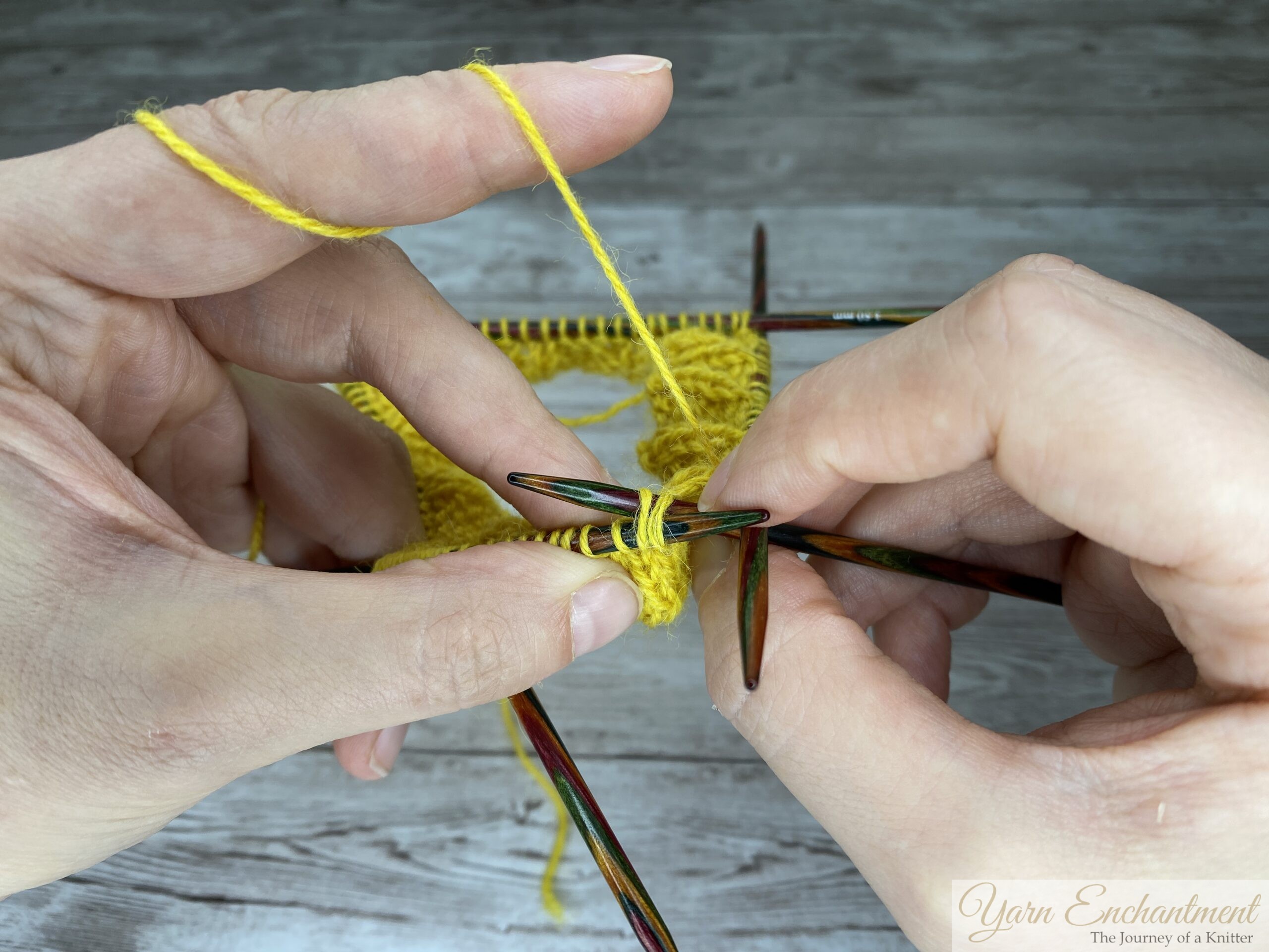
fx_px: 916
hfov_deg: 69.4
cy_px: 476
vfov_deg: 54.9
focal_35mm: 25
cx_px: 634
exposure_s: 1/122
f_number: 1.8
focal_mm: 4.25
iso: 50
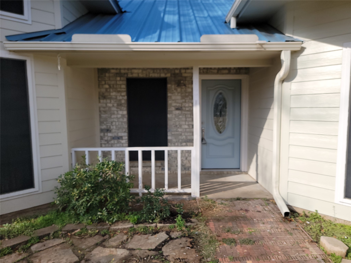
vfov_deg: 56.8
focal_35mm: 24
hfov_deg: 71.6
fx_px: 243
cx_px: 176
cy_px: 132
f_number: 1.8
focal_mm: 6.7
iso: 16
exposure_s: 1/724
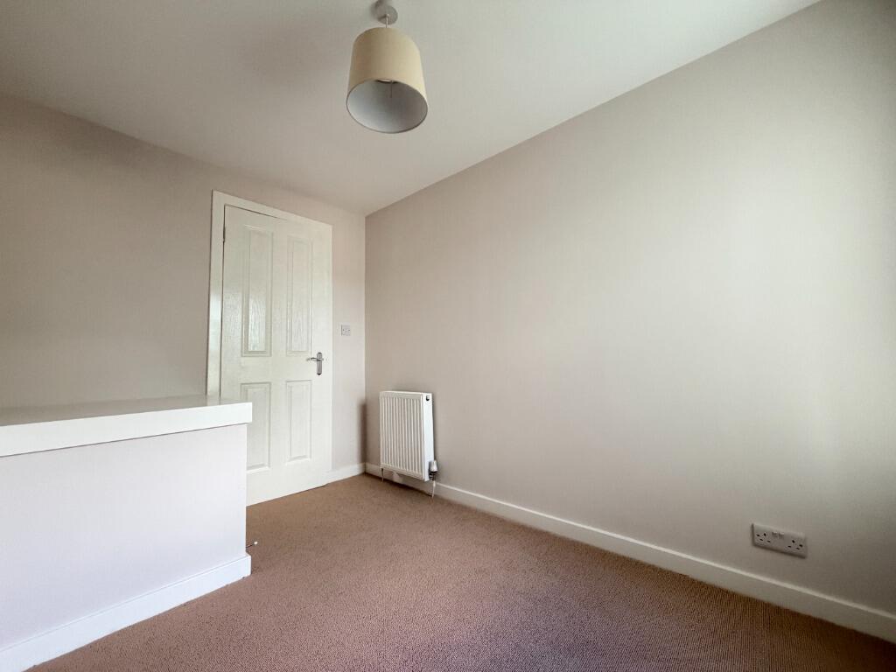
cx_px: 448
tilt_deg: +3.7
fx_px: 362
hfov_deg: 102.1
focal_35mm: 14
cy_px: 336
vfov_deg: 85.7
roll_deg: +1.6
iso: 320
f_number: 2.2
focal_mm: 2.22
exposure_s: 1/85
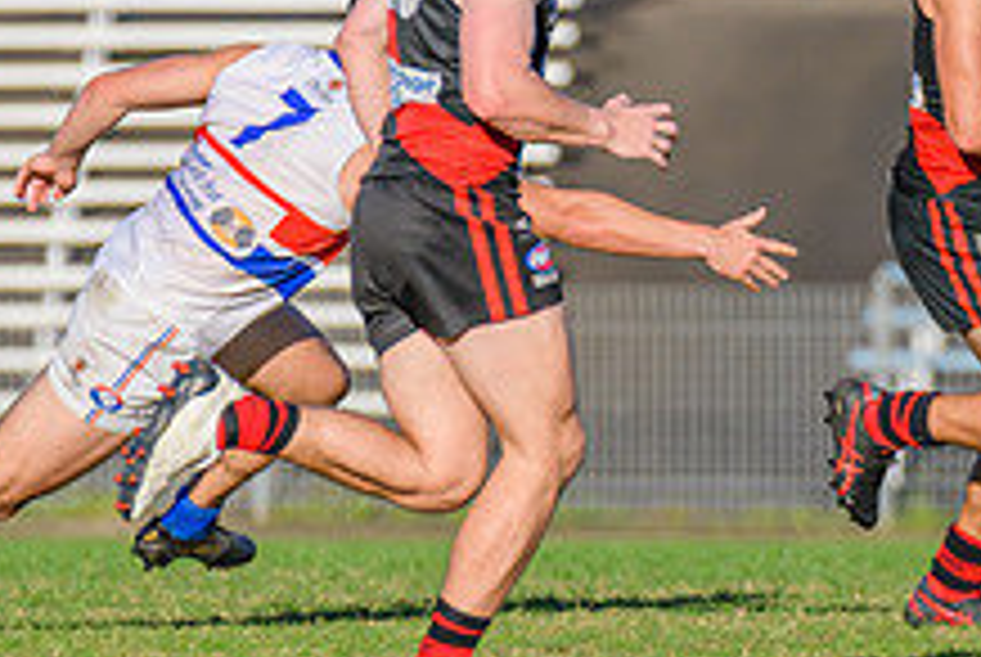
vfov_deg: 1.0
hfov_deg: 1.6
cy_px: 221
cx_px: 868
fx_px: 36154
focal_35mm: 1325
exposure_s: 1/2000
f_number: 8
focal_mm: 450
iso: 800
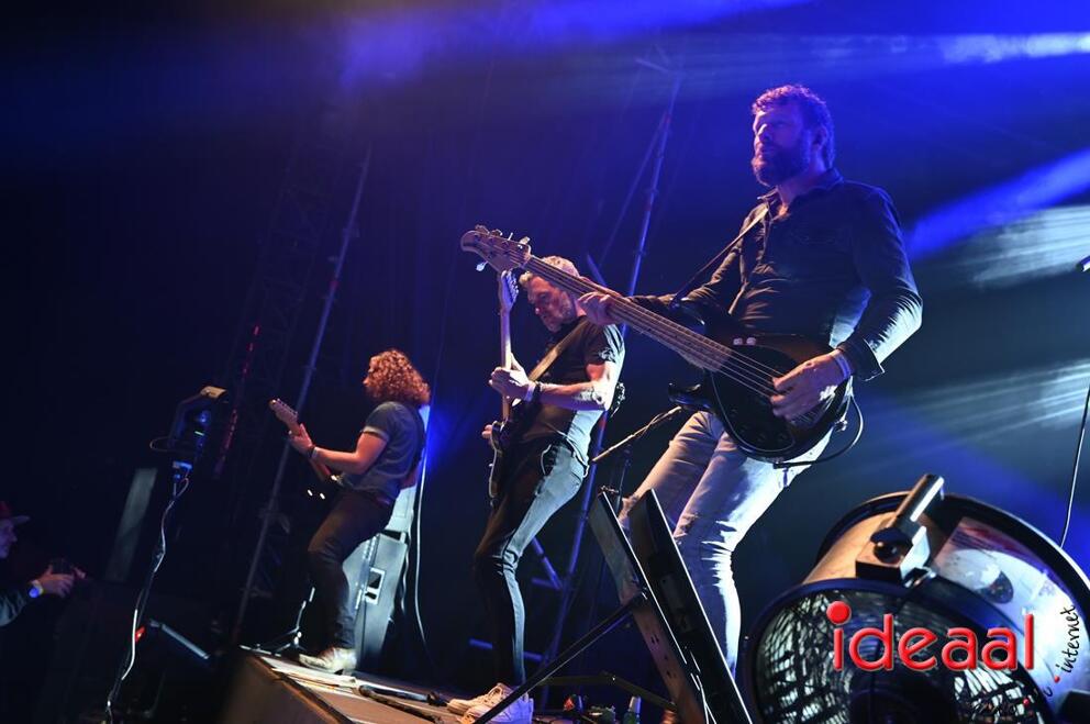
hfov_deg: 48.5
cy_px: 362
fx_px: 1210
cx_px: 545
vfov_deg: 33.3
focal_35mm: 40
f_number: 4.5
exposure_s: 1/80
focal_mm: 40
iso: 1250
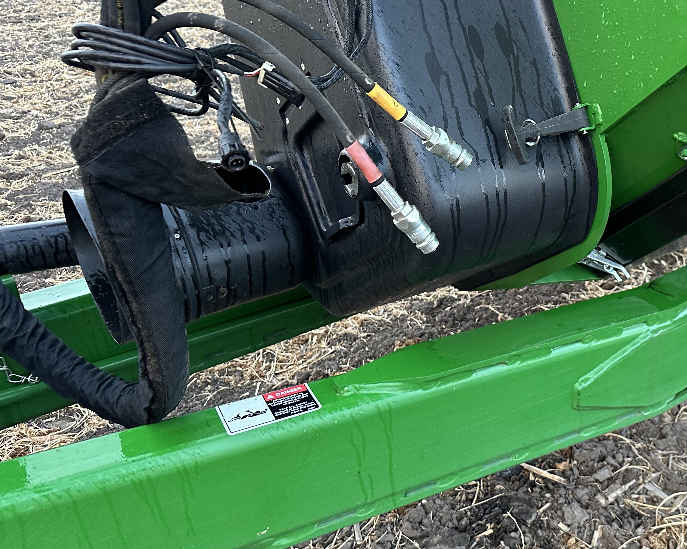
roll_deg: -0.6
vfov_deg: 38.2
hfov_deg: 44.8
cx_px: 536
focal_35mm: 39
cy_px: 284
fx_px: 793
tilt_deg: -25.7
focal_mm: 6.86
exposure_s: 1/60
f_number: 1.78
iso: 250
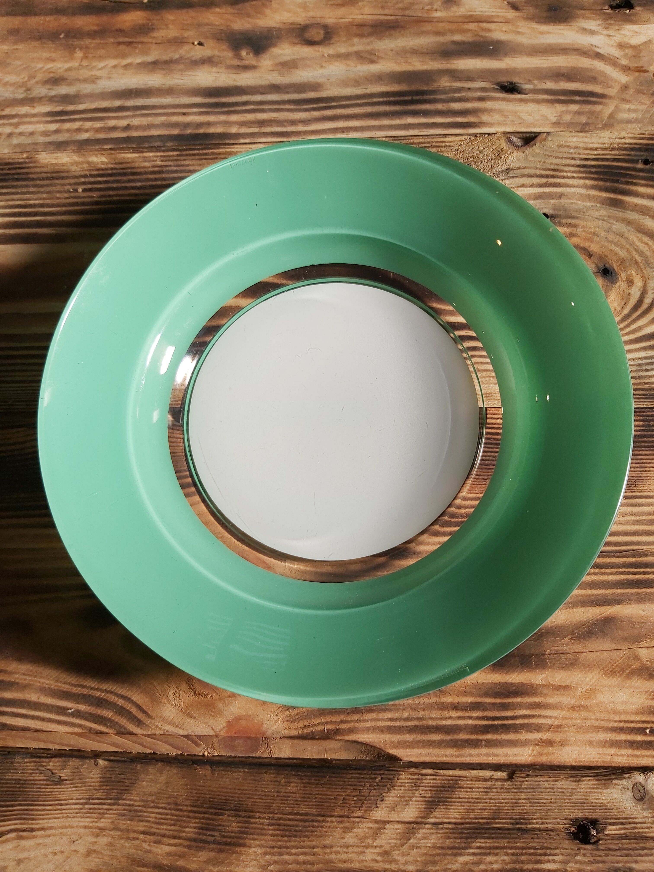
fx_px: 655
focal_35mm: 26
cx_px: 327
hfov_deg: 53.1
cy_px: 436
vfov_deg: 67.3
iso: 64
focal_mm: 3.92
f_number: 1.7
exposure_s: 1/403
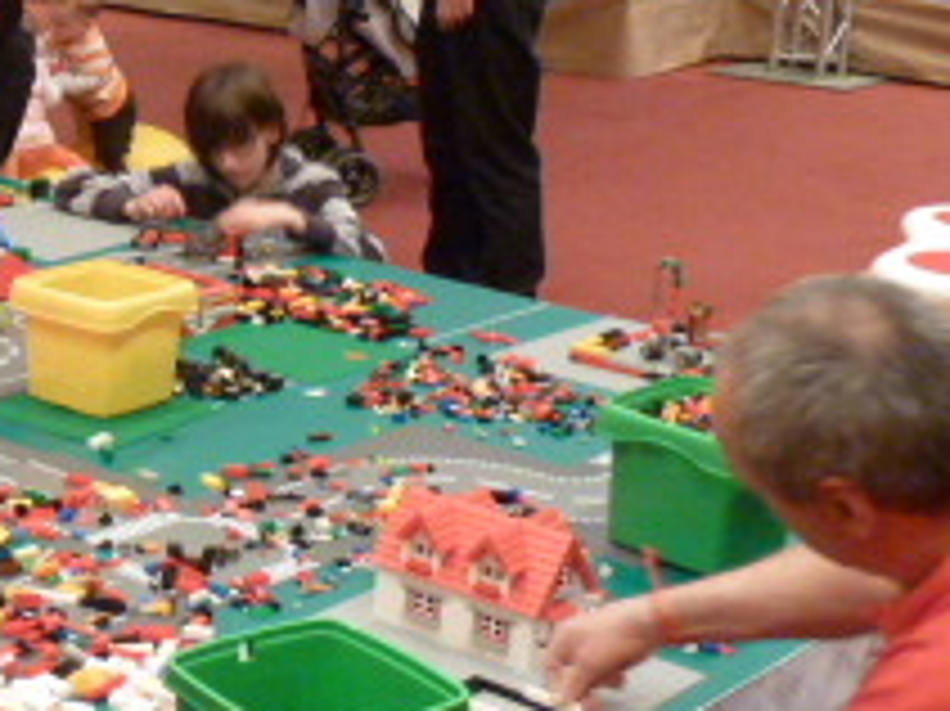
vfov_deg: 19.3
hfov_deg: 24.2
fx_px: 2085
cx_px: -59
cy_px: 266
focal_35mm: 76
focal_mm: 4.1
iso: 400
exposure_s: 1/8
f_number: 3.3
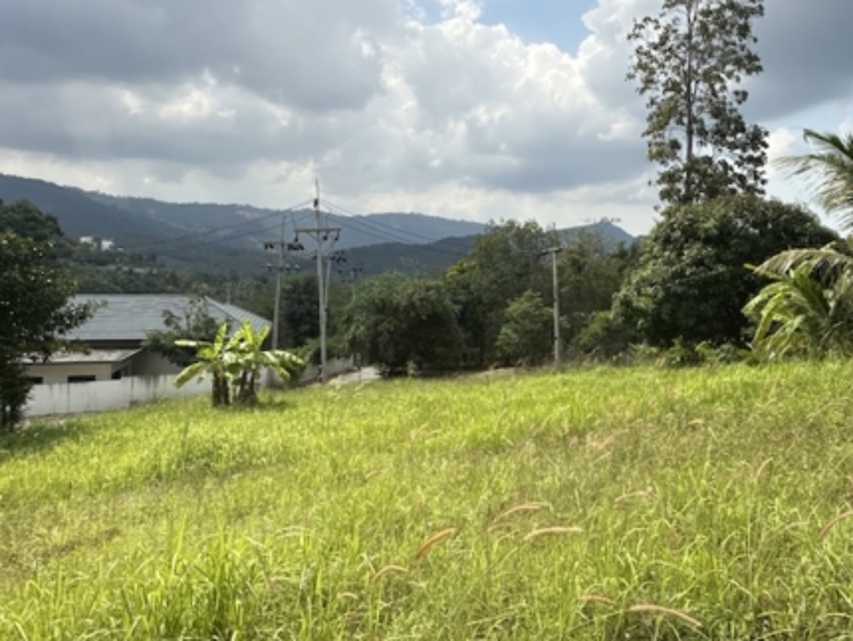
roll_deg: -1.5
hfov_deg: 83.7
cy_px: 274
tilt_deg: -0.7
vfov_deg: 68.4
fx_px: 468
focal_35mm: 19
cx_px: 506
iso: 50
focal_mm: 2.22
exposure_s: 1/2165
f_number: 2.2
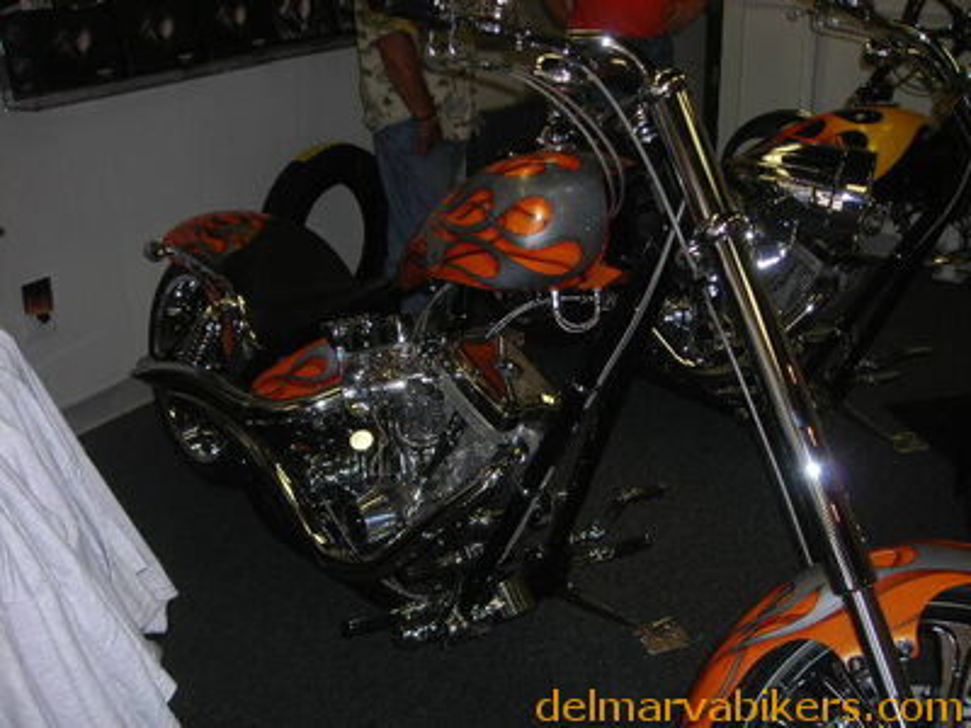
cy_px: 364
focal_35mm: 38
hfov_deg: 49.0
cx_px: 486
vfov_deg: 37.7
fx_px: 1066
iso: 52
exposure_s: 1/60.1
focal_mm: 6.3
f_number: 3.2
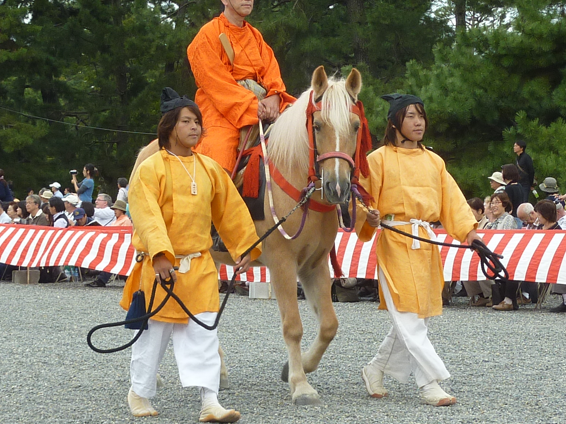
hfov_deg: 16.1
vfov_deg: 12.1
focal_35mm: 122
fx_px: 1995
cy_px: 167
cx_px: 298
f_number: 3.8
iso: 80
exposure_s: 1/200
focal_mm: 8.5
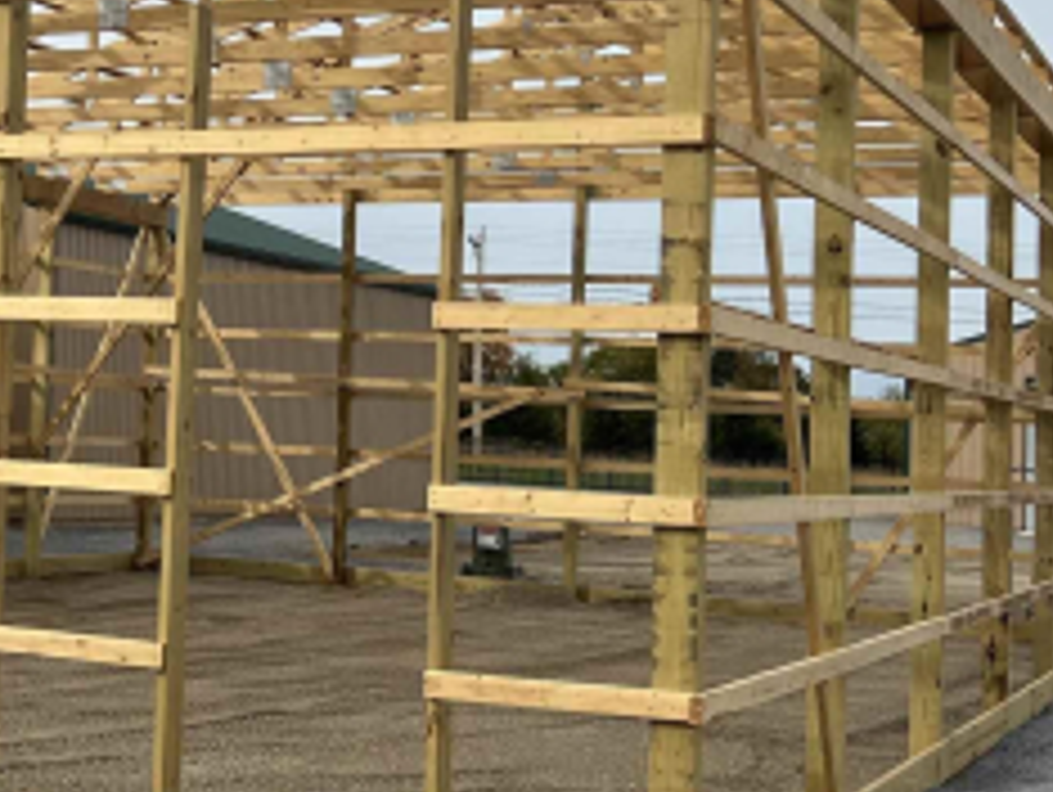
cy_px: 256
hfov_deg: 25.5
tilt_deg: +4.3
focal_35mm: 74
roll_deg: -2.4
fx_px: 2253
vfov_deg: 19.9
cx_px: 101
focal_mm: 5.7
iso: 50
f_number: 1.5
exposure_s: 1/4115
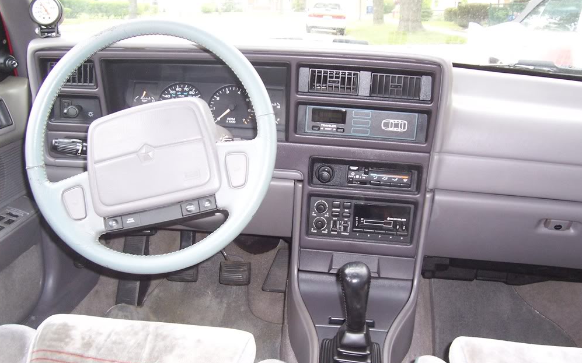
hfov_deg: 52.8
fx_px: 587
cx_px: 290
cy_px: 180
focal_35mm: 37
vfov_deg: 34.4
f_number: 2.7
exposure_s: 1/60
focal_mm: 5.6
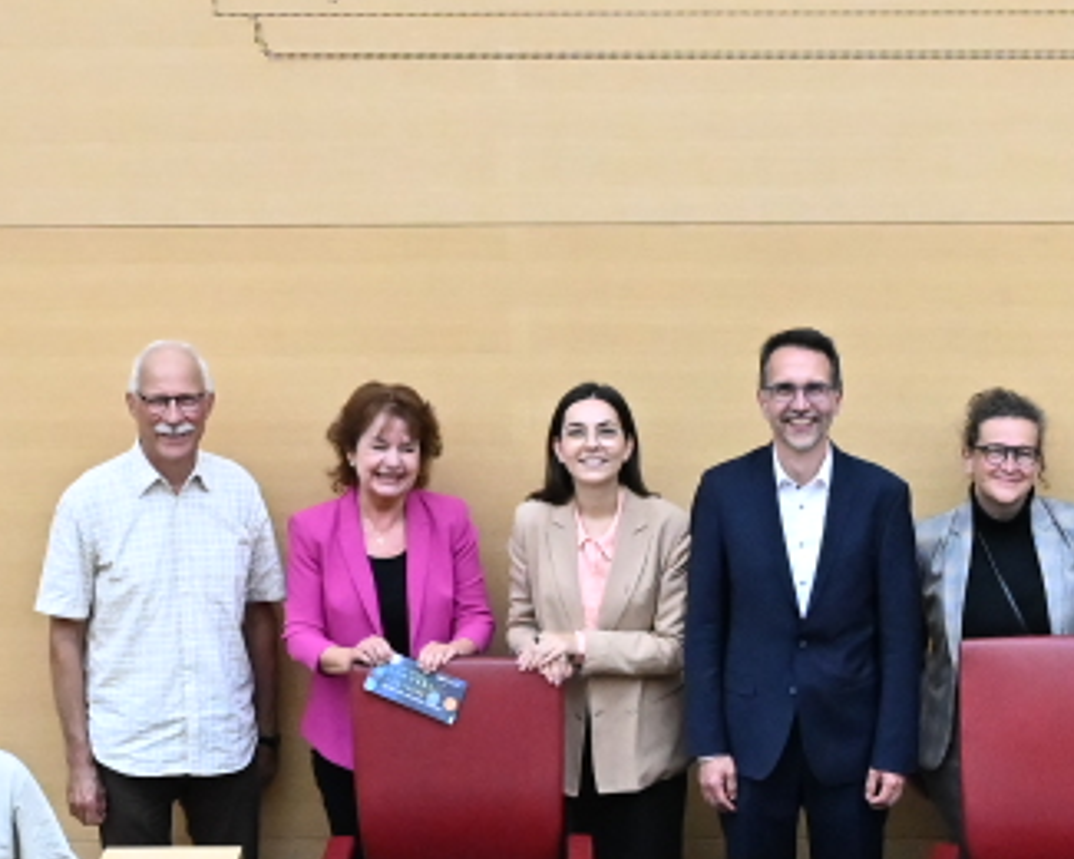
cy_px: 816
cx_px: 981
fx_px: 5467
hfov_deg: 11.1
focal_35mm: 172
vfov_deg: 8.9
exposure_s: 1/320
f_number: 7.1
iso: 2500
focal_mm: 31
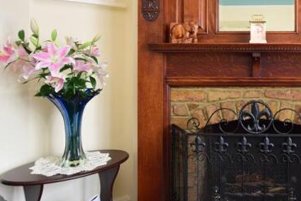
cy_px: 60
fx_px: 309
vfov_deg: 35.4
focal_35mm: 37
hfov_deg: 48.0
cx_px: 254
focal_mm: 14
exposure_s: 1/13
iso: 200
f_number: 5
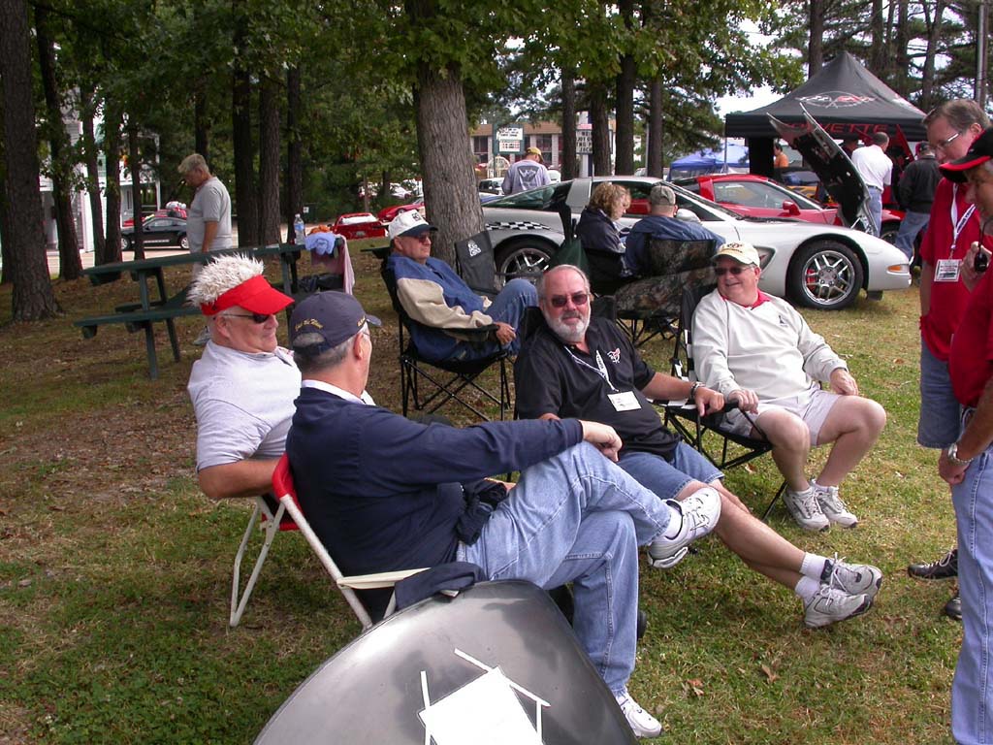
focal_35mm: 38
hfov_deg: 49.0
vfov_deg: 37.7
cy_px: 372
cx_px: 496
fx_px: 1090
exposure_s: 1/169
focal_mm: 7.85
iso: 100
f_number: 5.3
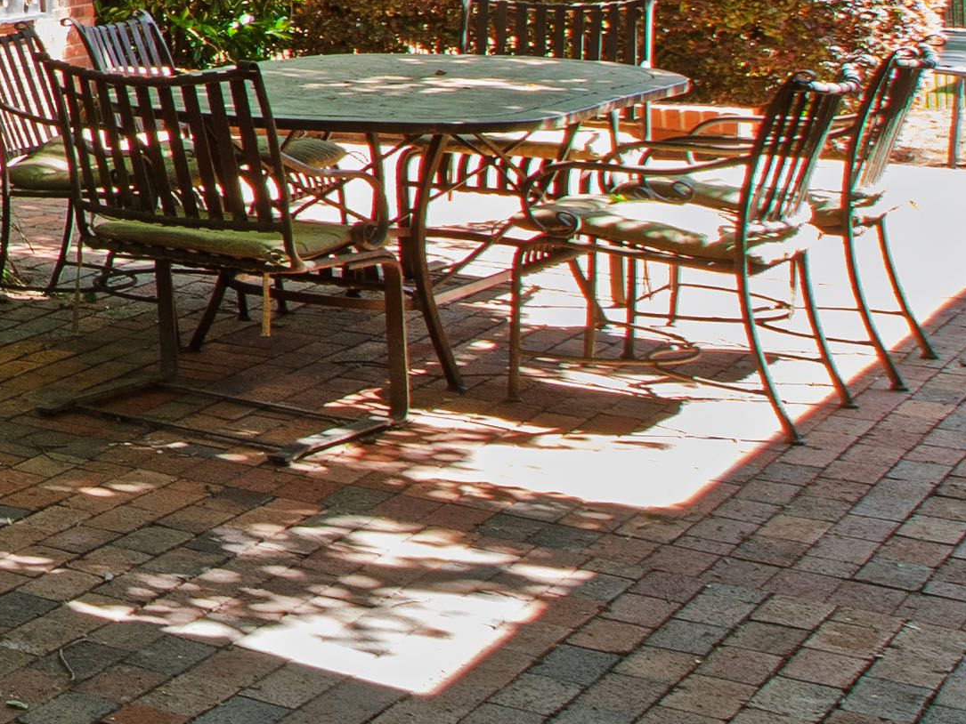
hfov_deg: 18.0
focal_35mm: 74
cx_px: -969
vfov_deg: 18.5
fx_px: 2065
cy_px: -215
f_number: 8
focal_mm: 10
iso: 320
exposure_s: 1/25
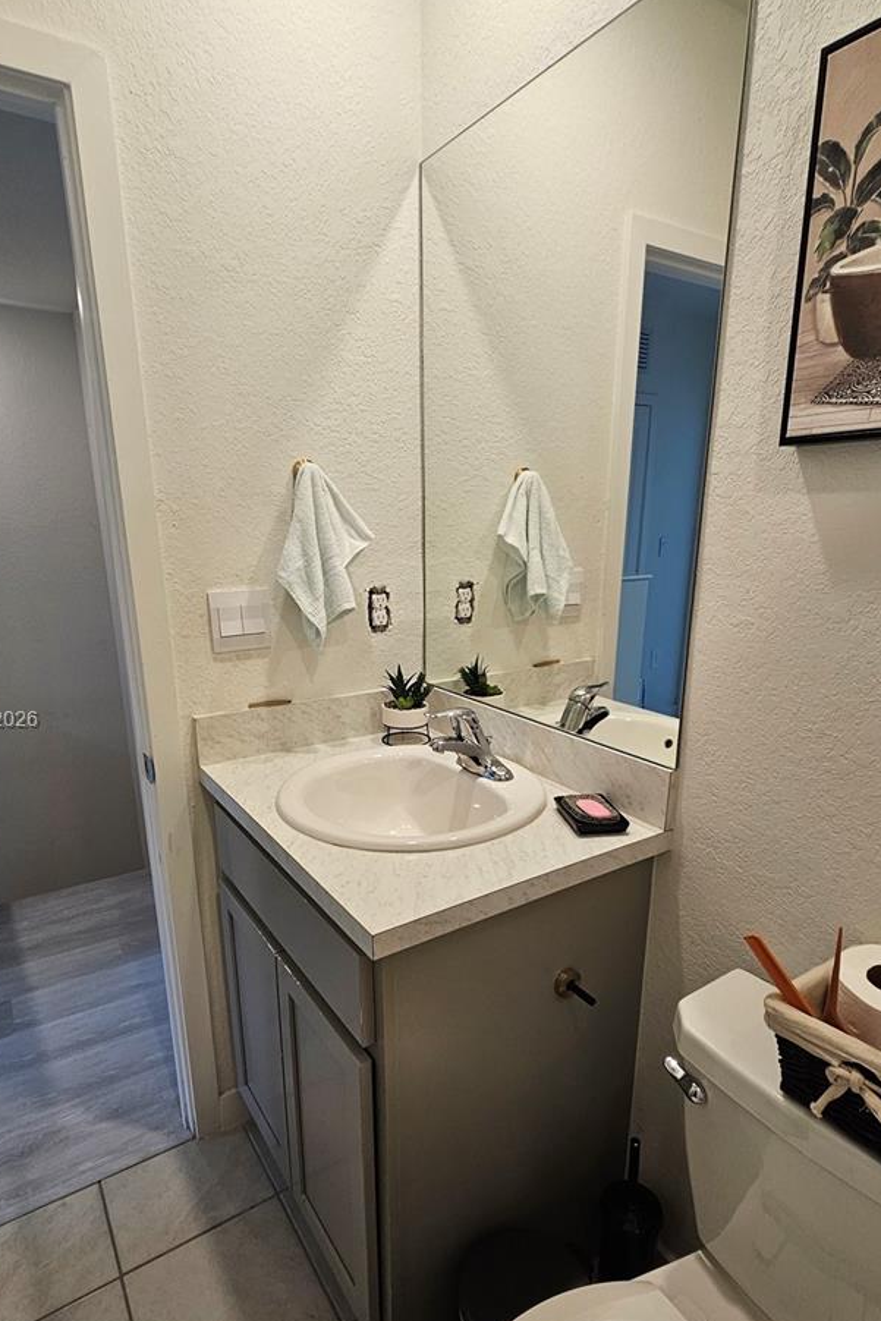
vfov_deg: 89.8
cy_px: 721
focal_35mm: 18
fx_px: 660
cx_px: 427
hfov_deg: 67.4
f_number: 2.2
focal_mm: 2.2
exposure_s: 1/60
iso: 100
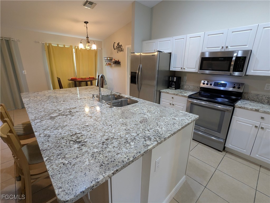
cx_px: 135
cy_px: 102
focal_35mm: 16
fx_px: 125
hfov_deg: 94.5
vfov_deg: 78.1
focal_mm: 2.35
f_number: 2.2
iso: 115
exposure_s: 1/24
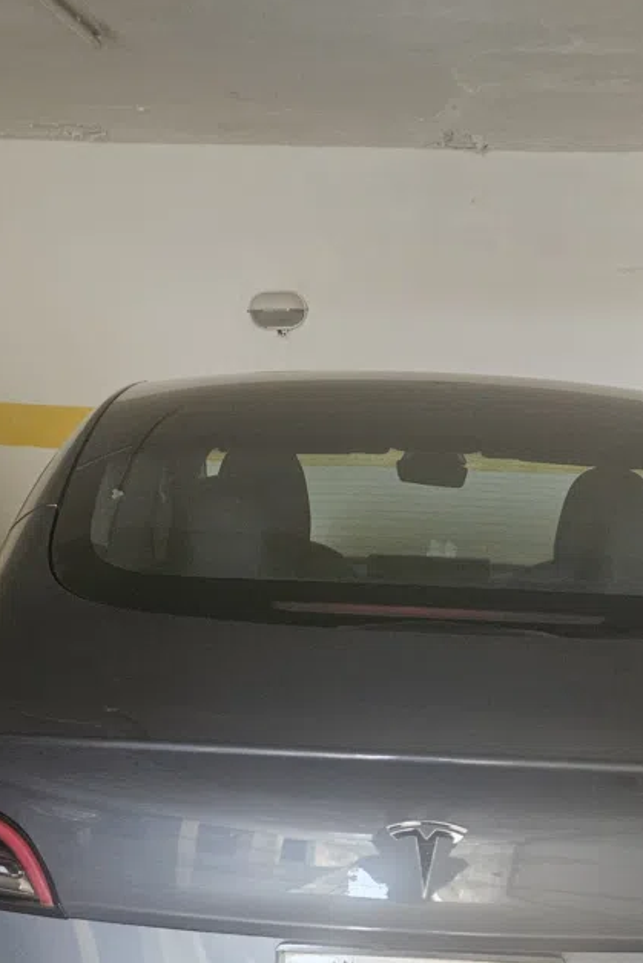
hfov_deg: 25.9
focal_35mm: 52
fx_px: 1392
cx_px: 414
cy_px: 985
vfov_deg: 34.4
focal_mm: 5.4
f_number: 1.8
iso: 800
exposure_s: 1/60
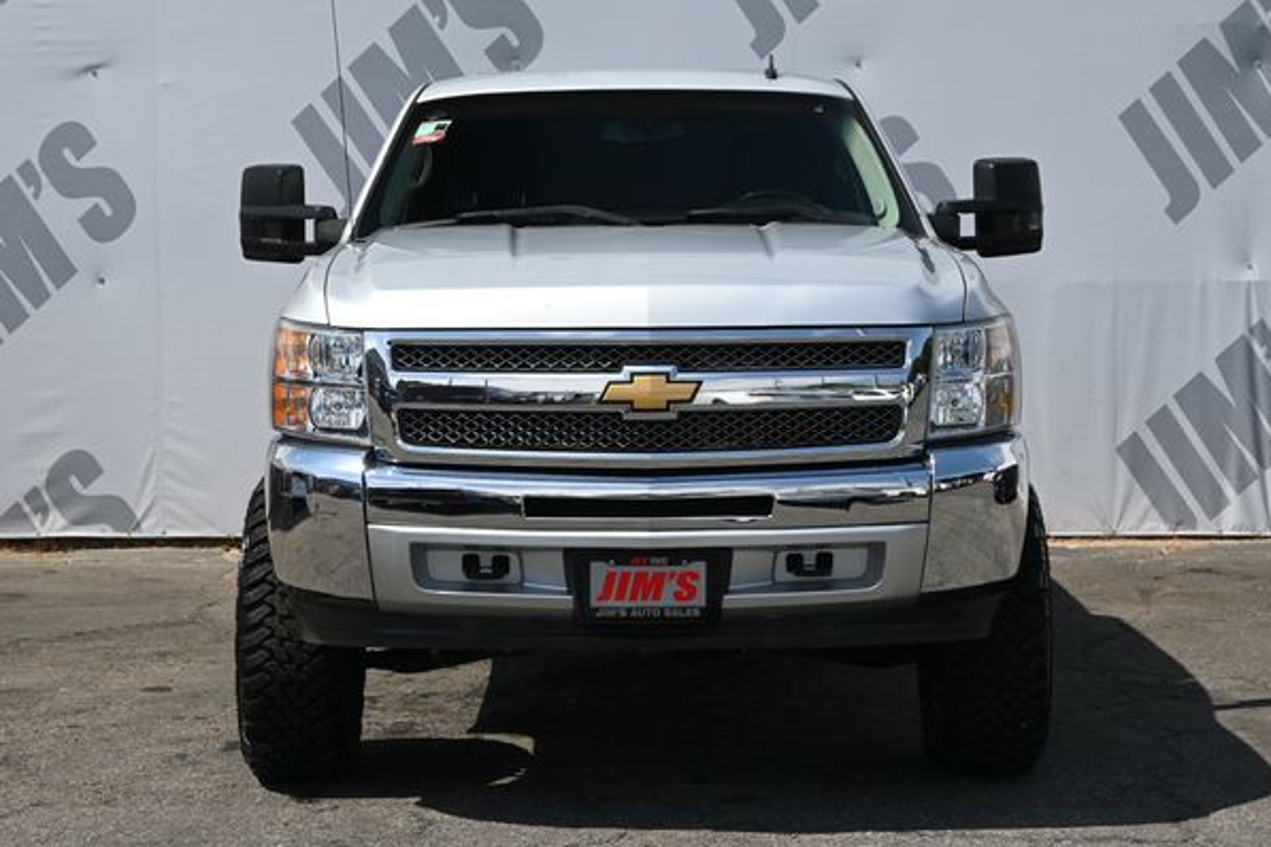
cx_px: 647
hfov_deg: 26.8
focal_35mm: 76
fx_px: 2667
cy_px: 400
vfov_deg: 18.1
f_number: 6
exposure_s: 1/250
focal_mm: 47
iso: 125
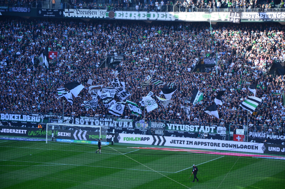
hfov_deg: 14.9
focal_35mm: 138
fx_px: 1090
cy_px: 94
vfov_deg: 9.9
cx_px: 142
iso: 400
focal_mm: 92
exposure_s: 1/250
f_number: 5.6
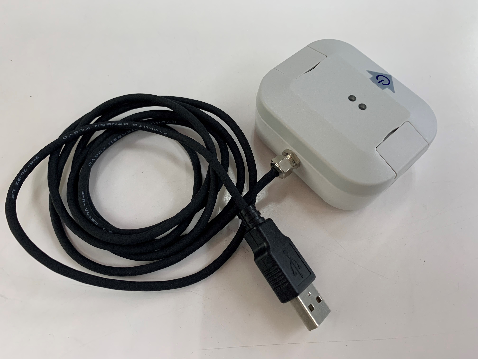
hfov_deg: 67.3
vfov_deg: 53.1
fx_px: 359
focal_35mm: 26
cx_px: 239
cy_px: 180
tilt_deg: -64.5
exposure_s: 1/113
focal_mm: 4.25
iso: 100
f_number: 1.8
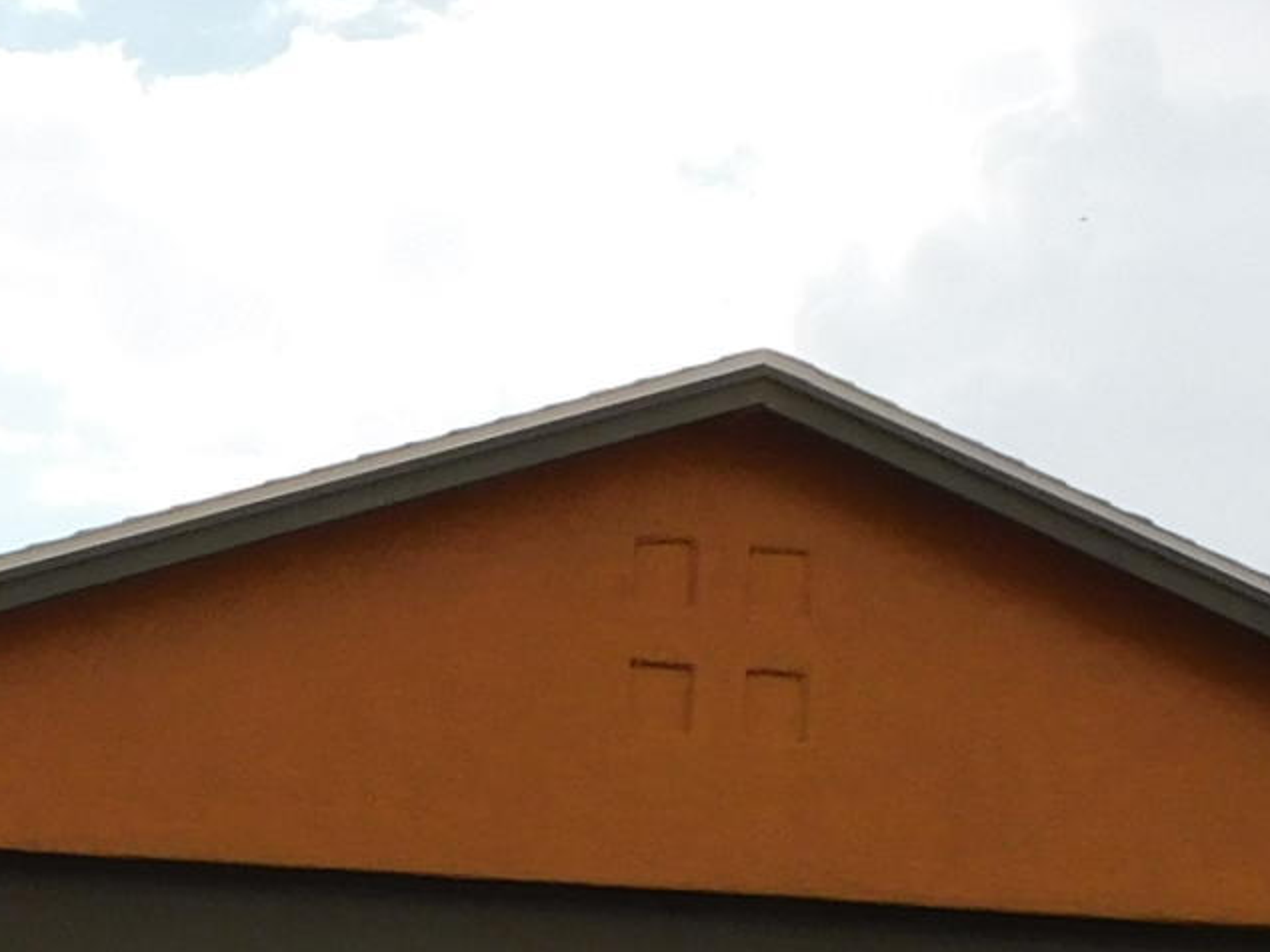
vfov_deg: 8.6
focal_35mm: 170
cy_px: 1364
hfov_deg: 11.4
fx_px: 6236
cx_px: -158
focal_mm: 6.3
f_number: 3.5
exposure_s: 1/1250
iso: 125
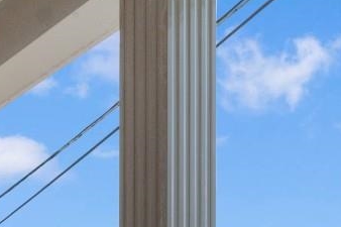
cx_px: 210
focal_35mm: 72
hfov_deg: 28.0
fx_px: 682
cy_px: 505
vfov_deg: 14.3
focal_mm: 10
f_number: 7.1
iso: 100
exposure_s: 1/200
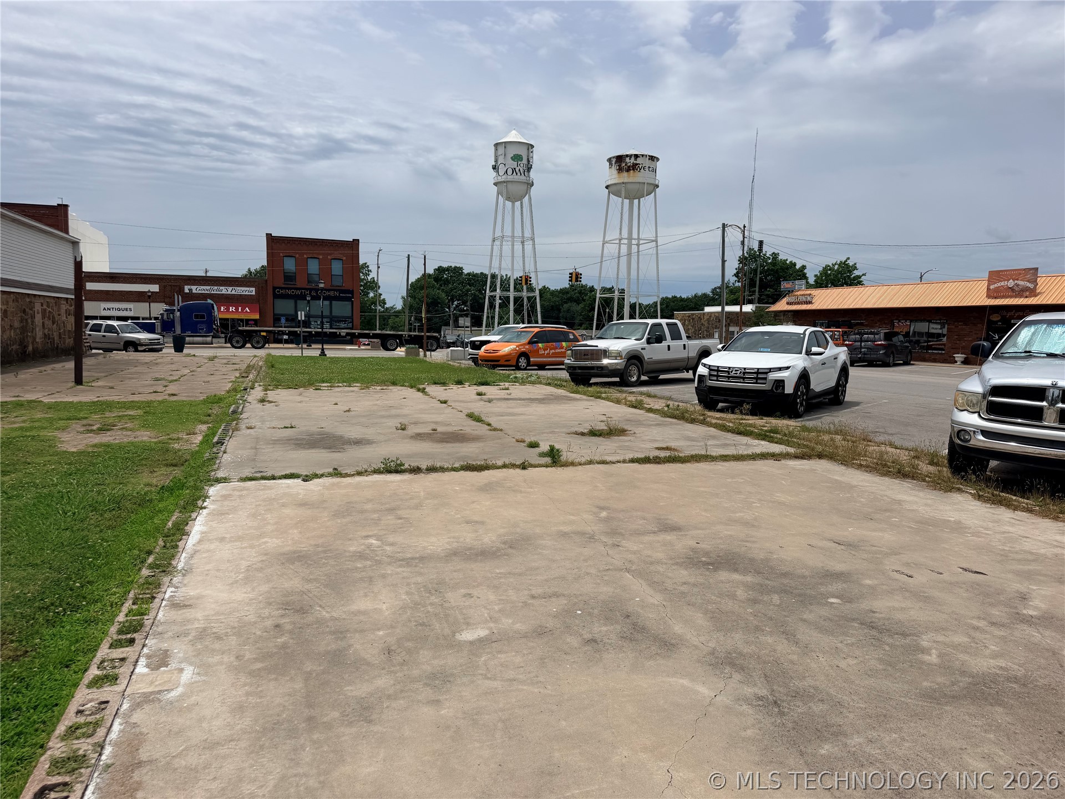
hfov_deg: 71.6
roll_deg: -1.4
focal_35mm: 24
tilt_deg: -6.6
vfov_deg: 56.8
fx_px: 738
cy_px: 400
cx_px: 532
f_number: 1.78
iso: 80
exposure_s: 1/14286
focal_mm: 6.76
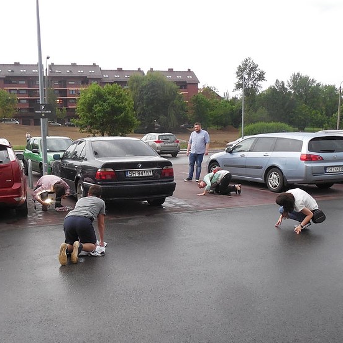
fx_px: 404
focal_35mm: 36
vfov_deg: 45.8
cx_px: 135
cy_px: 206
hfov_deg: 45.8
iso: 400
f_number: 3.3
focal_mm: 4.5
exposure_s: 1/20
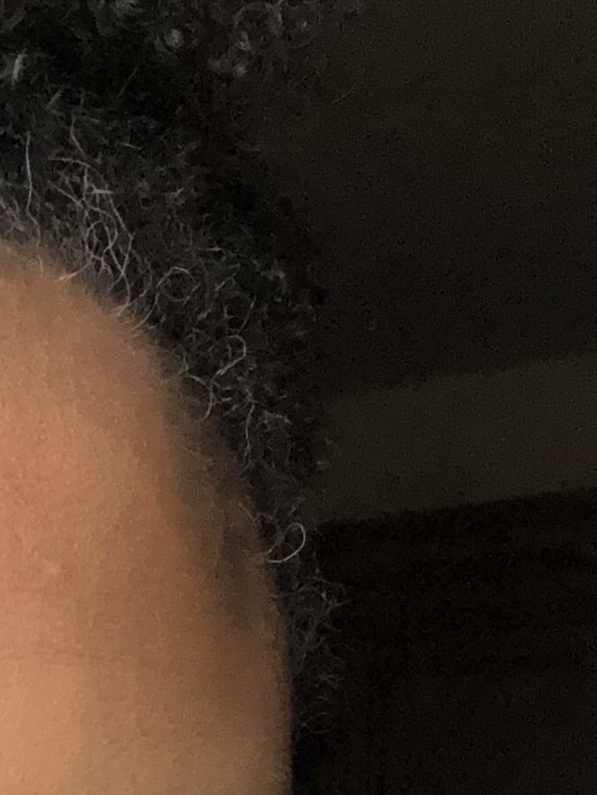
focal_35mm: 111
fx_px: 2549
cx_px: -267
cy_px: 1063
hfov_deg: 12.7
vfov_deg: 16.6
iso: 160
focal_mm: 2.87
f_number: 2.2
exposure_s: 1/60
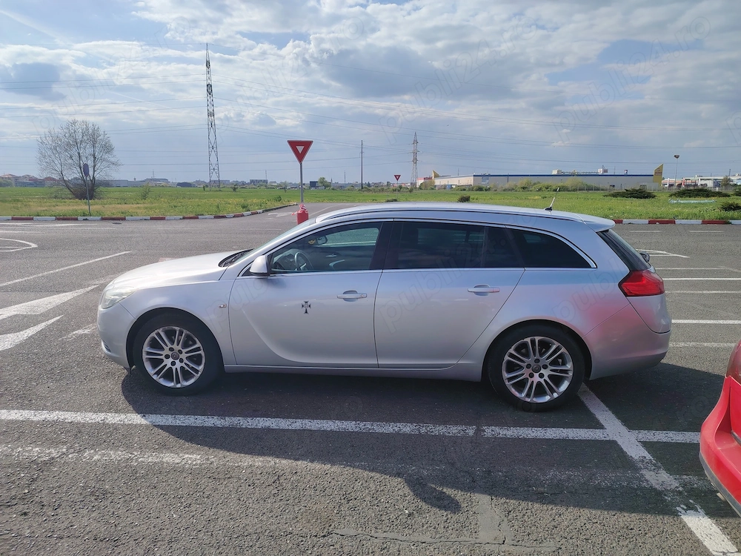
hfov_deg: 71.6
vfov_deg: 56.8
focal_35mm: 24
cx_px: 370
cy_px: 278
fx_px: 514
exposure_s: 1/1753
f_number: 1.75
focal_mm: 5.25
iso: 101
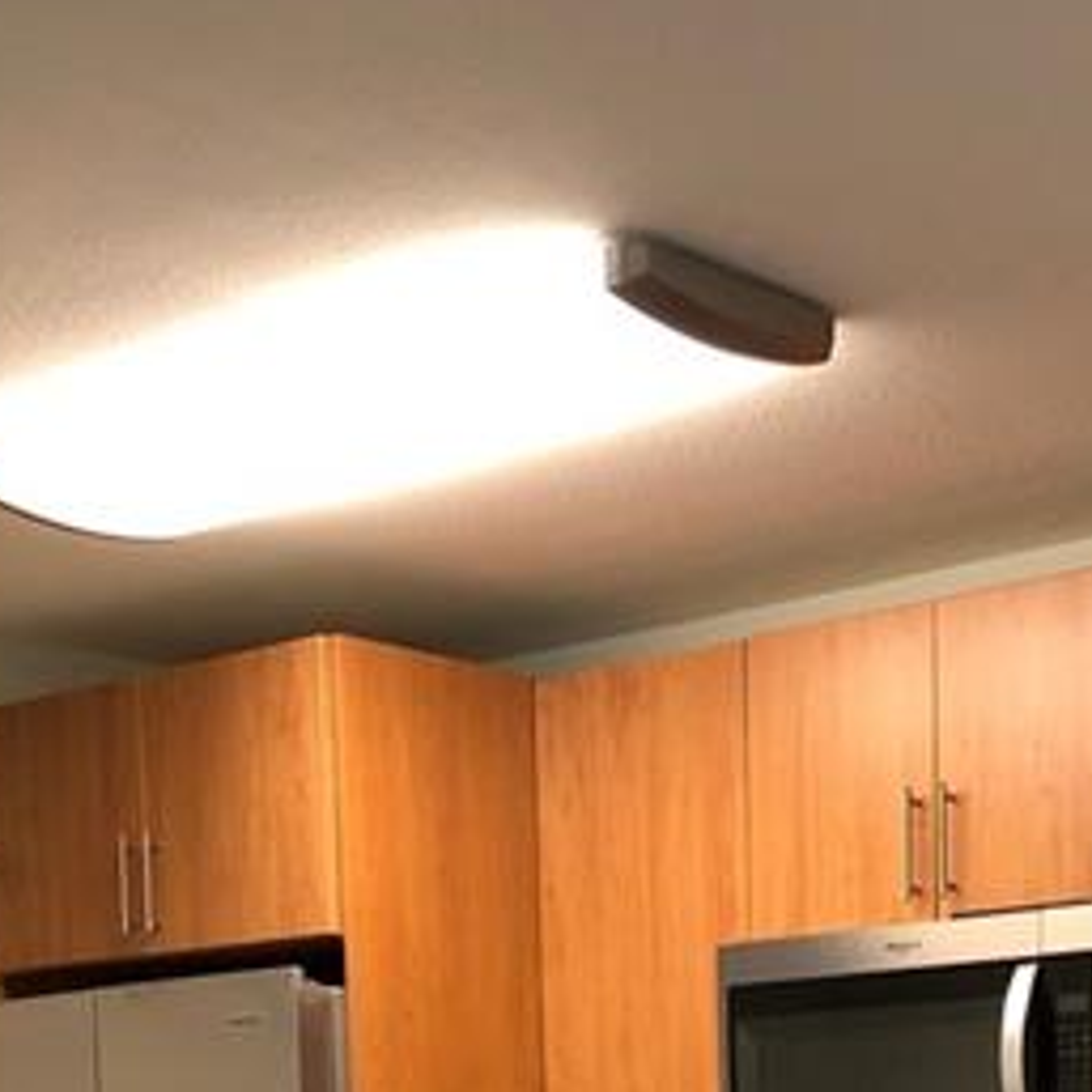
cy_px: 1589
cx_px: 956
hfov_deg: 22.8
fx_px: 2641
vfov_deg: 20.4
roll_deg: +0.6
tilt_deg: -6.2
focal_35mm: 74
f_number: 1.8
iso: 40
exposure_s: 1/17
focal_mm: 4
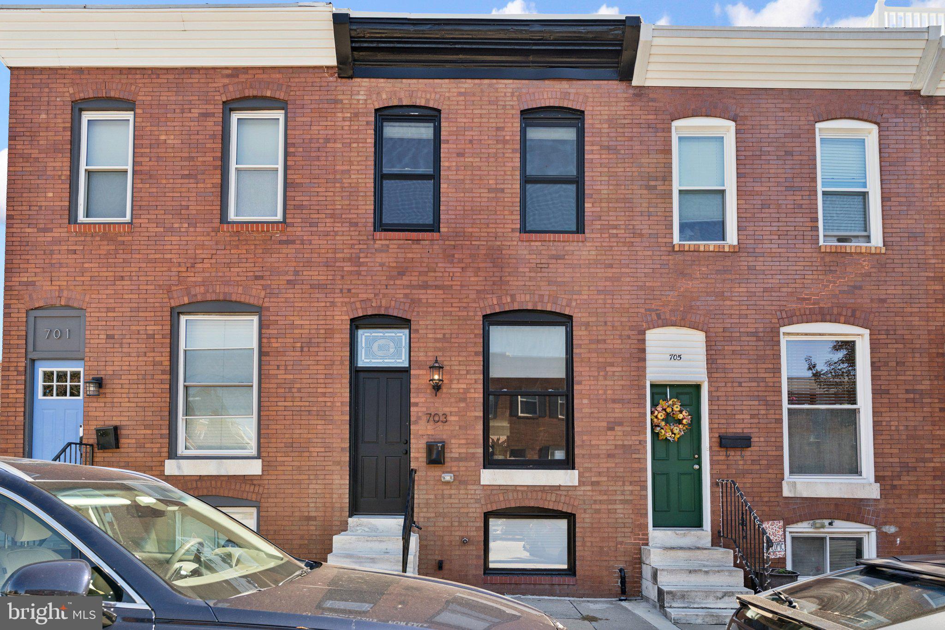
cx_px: 472
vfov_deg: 57.2
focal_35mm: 22
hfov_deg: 78.6
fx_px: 577
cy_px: 315
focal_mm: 22
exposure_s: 1/500
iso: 400
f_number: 5.6
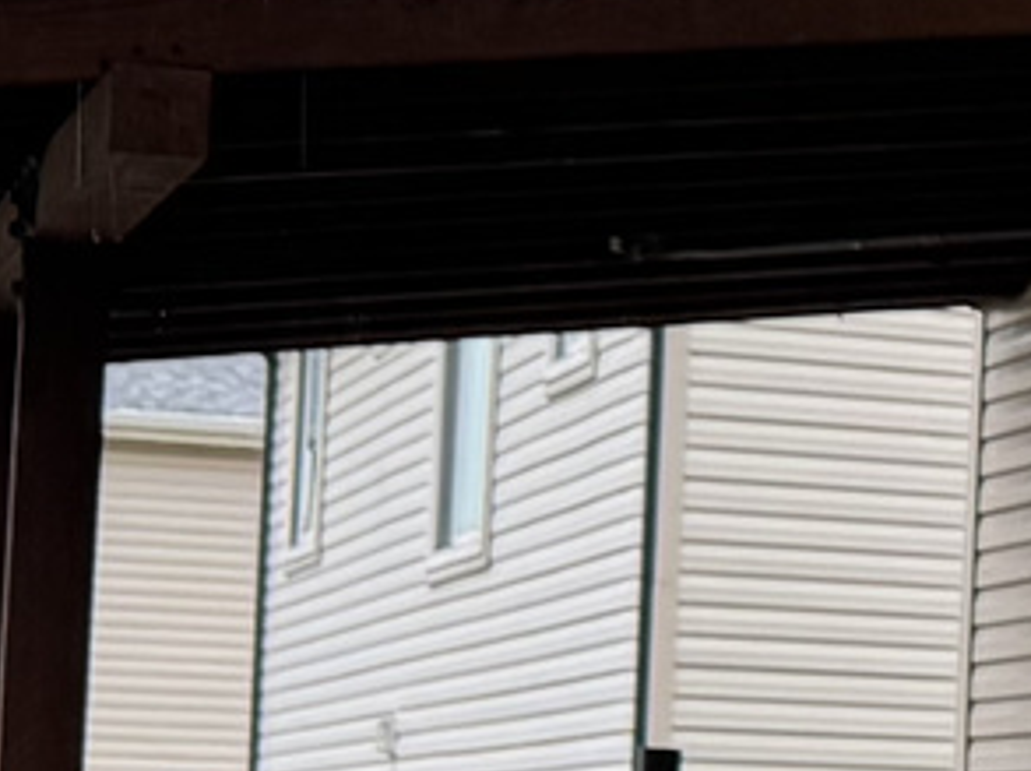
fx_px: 4998
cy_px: 651
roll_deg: -2.2
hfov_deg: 9.9
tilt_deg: +1.6
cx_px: 2713
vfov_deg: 8.8
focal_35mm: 168
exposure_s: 1/121
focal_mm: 6.76
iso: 100
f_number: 1.78
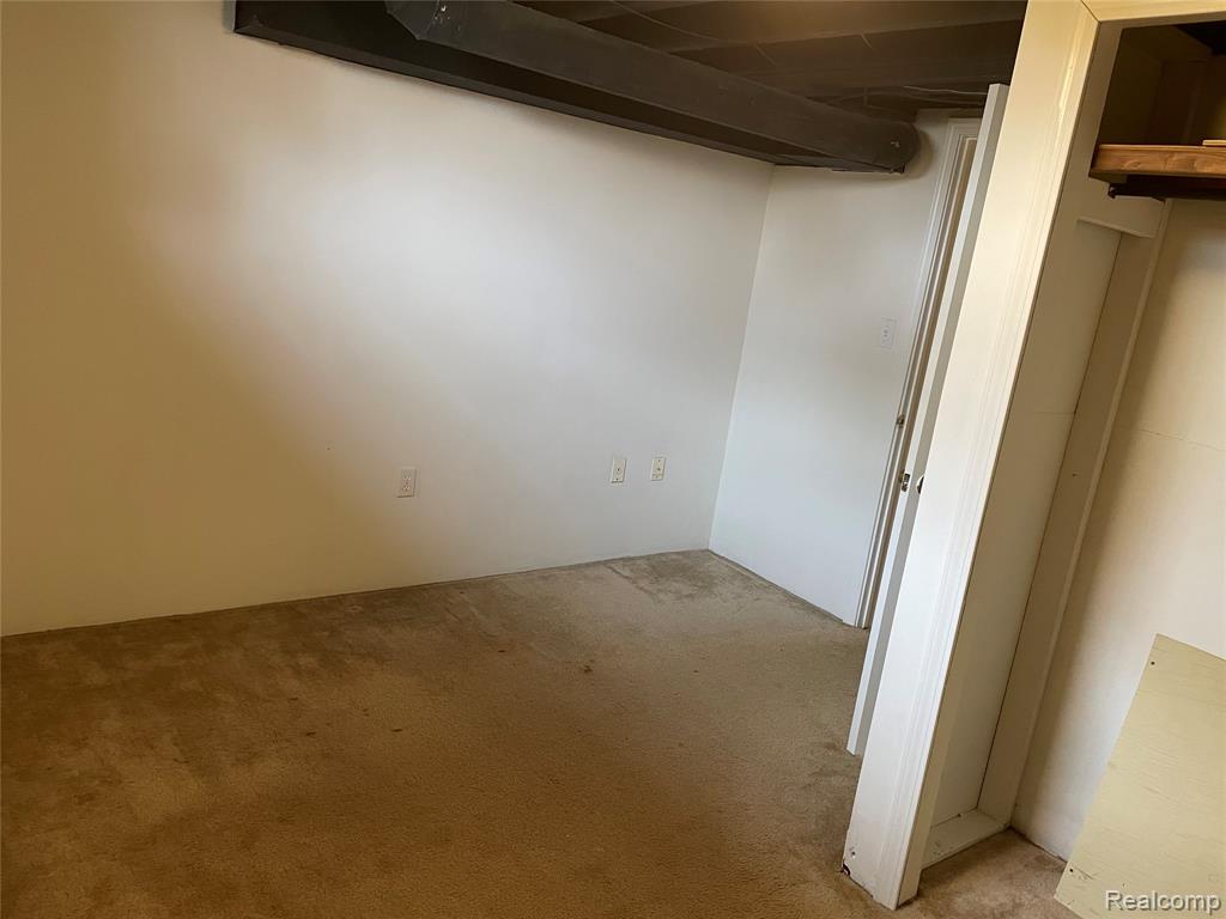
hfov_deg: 67.3
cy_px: 460
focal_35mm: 26
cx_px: 613
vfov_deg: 53.1
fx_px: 921
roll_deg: -8.4
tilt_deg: -12.0
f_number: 1.6
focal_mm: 4.2
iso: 320
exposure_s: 1/60
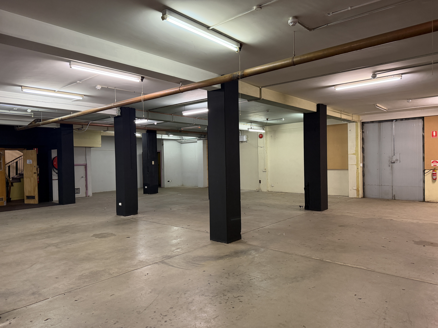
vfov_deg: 56.8
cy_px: 164
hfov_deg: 71.6
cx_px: 219
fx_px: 304
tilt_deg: -1.2
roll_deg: +1.2
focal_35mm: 24
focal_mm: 6.76
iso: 250
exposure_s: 1/50
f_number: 1.78
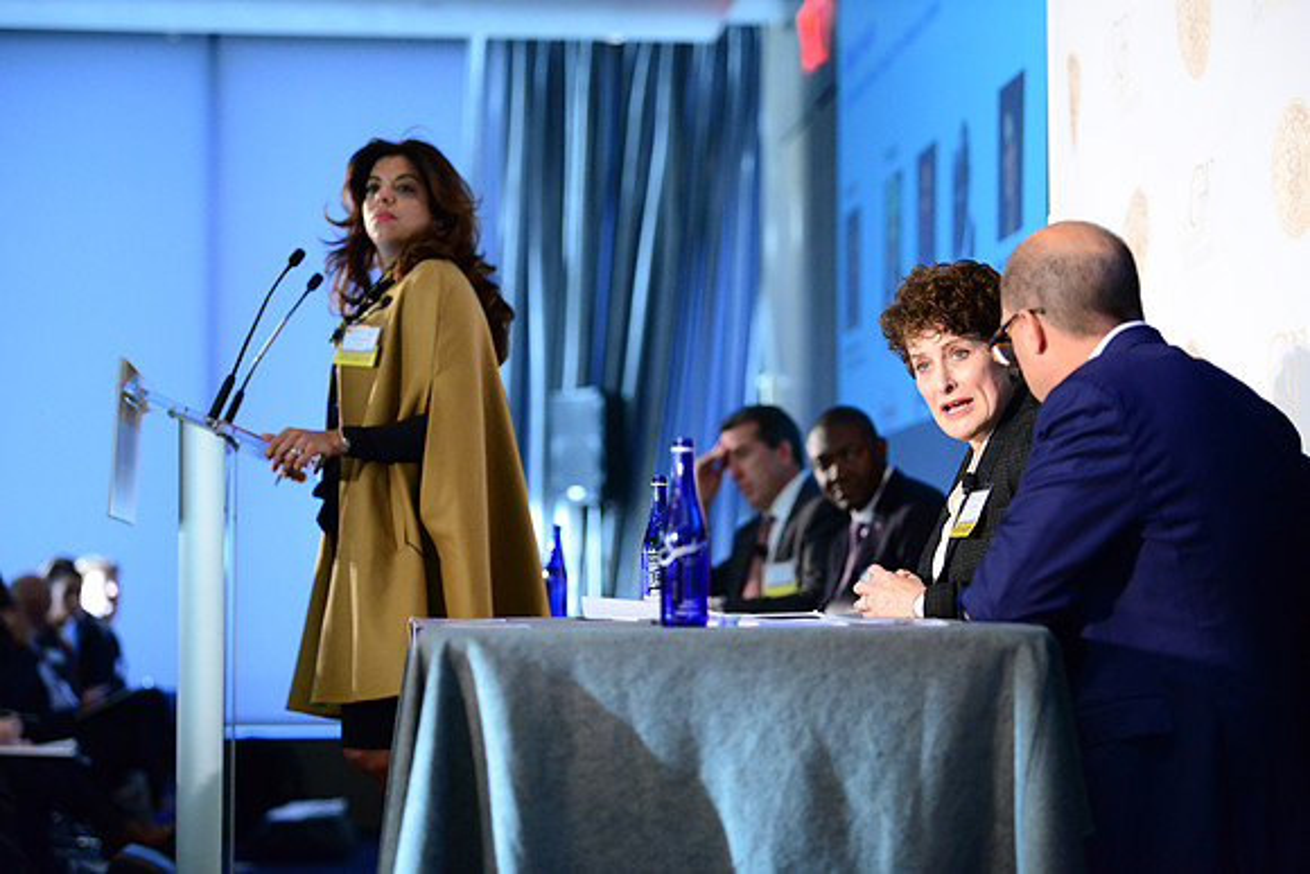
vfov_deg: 13.7
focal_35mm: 100
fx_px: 3640
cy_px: 437
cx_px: 655
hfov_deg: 20.4
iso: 4000
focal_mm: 100
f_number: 2.8
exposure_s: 1/250
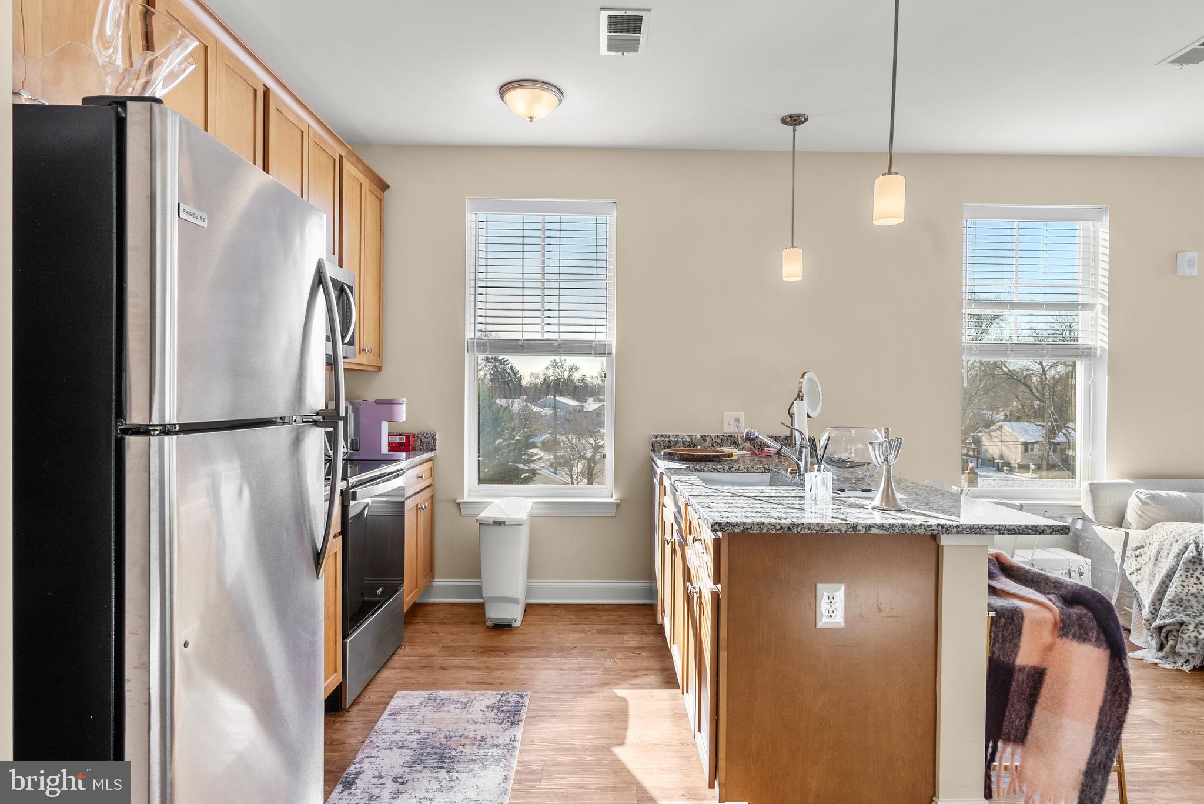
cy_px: 402
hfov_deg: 84.0
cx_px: 602
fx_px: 669
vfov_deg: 62.0
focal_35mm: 20
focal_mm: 20
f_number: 7.1
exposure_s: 1/50
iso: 640
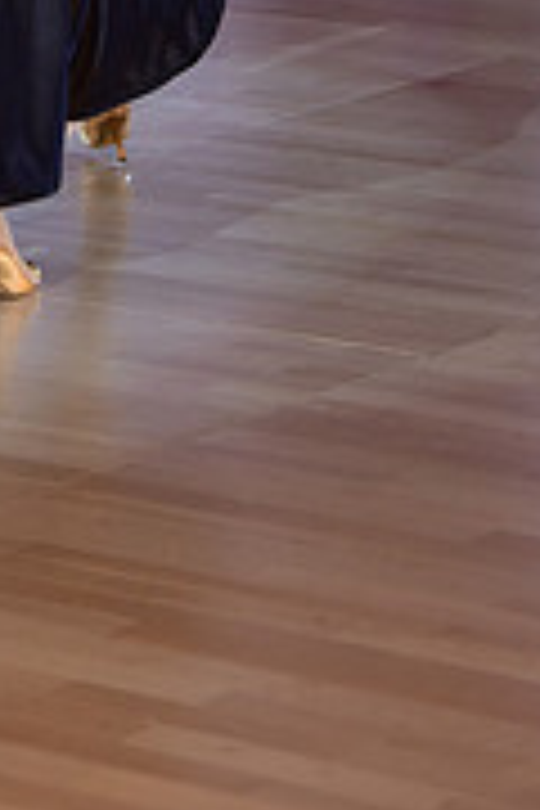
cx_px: -11
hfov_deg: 6.1
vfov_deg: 8.9
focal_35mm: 226
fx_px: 5085
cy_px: -464
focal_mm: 70
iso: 1000
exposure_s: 1/250
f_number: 4.5
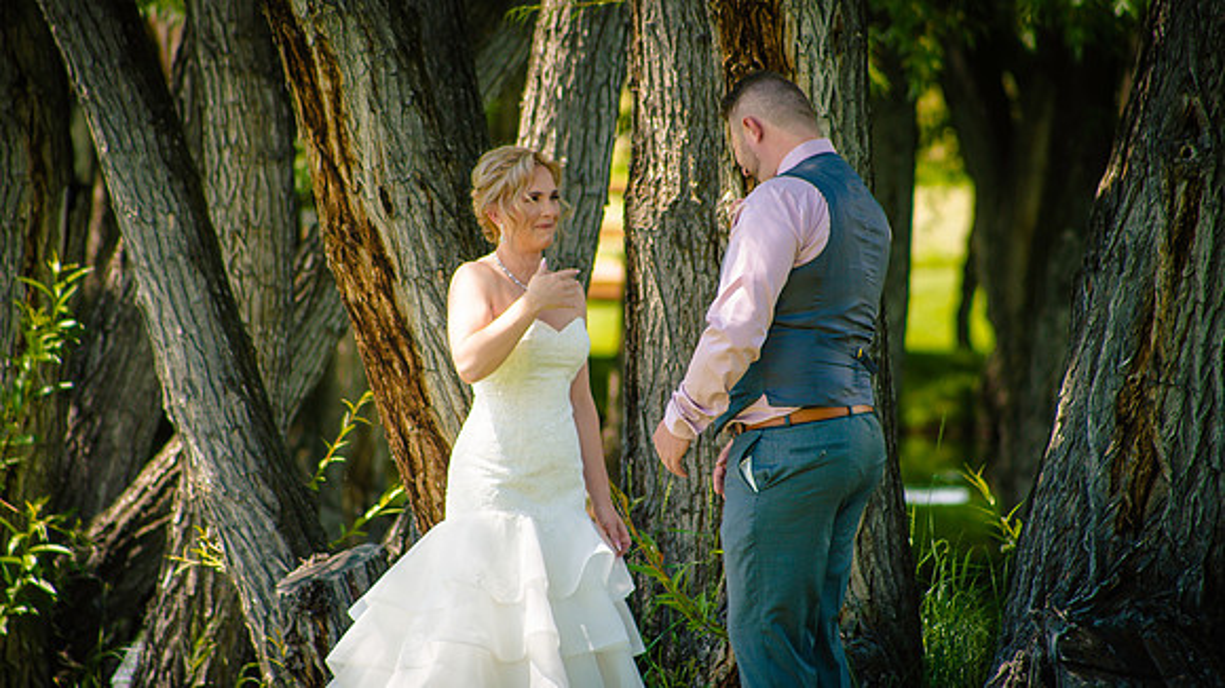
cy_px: 344
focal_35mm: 314
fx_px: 10211
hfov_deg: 6.9
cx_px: 612
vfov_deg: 3.9
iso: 400
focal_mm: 300
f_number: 5.6
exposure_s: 1/320
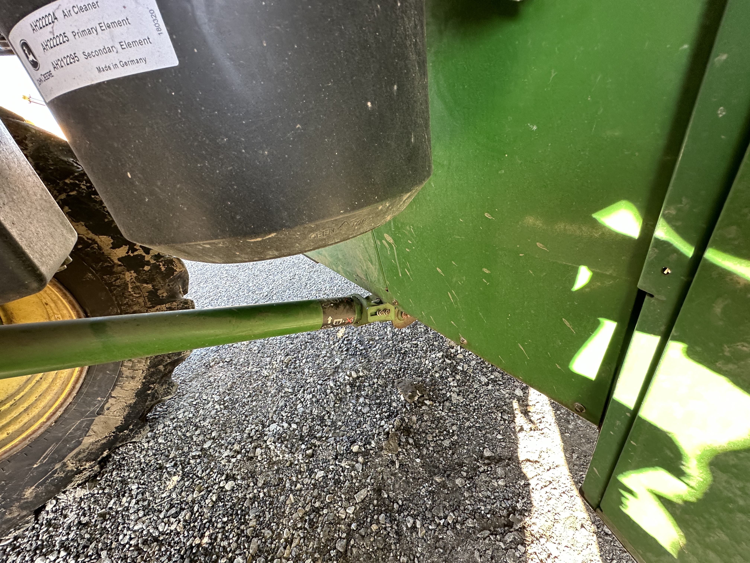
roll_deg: +11.3
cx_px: 375
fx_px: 303
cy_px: 282
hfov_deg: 102.1
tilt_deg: -30.1
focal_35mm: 14
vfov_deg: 85.7
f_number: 2.2
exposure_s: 1/99
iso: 160
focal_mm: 2.22
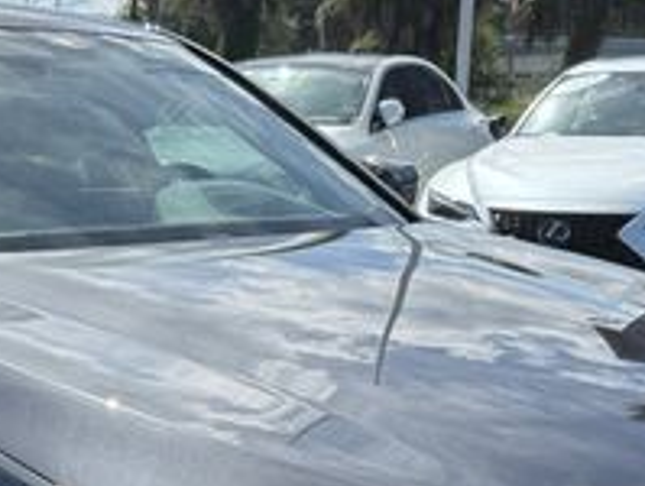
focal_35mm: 77
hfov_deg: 25.2
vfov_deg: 18.3
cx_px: 259
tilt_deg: -17.2
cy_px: 567
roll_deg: -0.7
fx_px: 1437
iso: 125
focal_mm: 6.76
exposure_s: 1/5319
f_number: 1.78
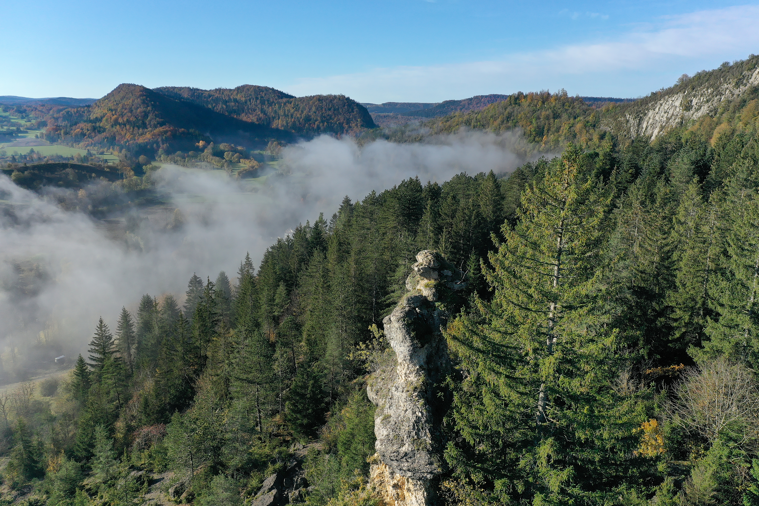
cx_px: 380
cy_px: 253
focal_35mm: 28
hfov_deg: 65.5
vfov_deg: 46.4
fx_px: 590
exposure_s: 1/100
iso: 200
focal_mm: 10.26
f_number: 5
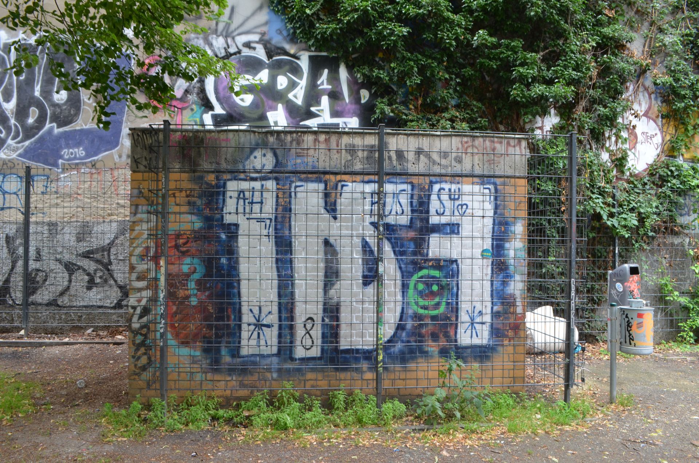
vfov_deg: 47.7
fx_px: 523
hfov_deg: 67.5
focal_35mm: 27
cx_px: 350
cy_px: 232
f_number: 10
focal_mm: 18
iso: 400
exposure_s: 1/40
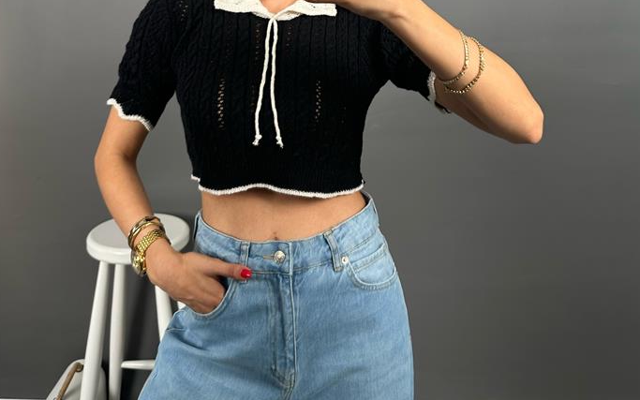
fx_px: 611
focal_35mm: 35
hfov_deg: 55.3
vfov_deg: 33.7
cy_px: 18
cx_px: 324
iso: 100
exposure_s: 1/121
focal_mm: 6.86
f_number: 1.78
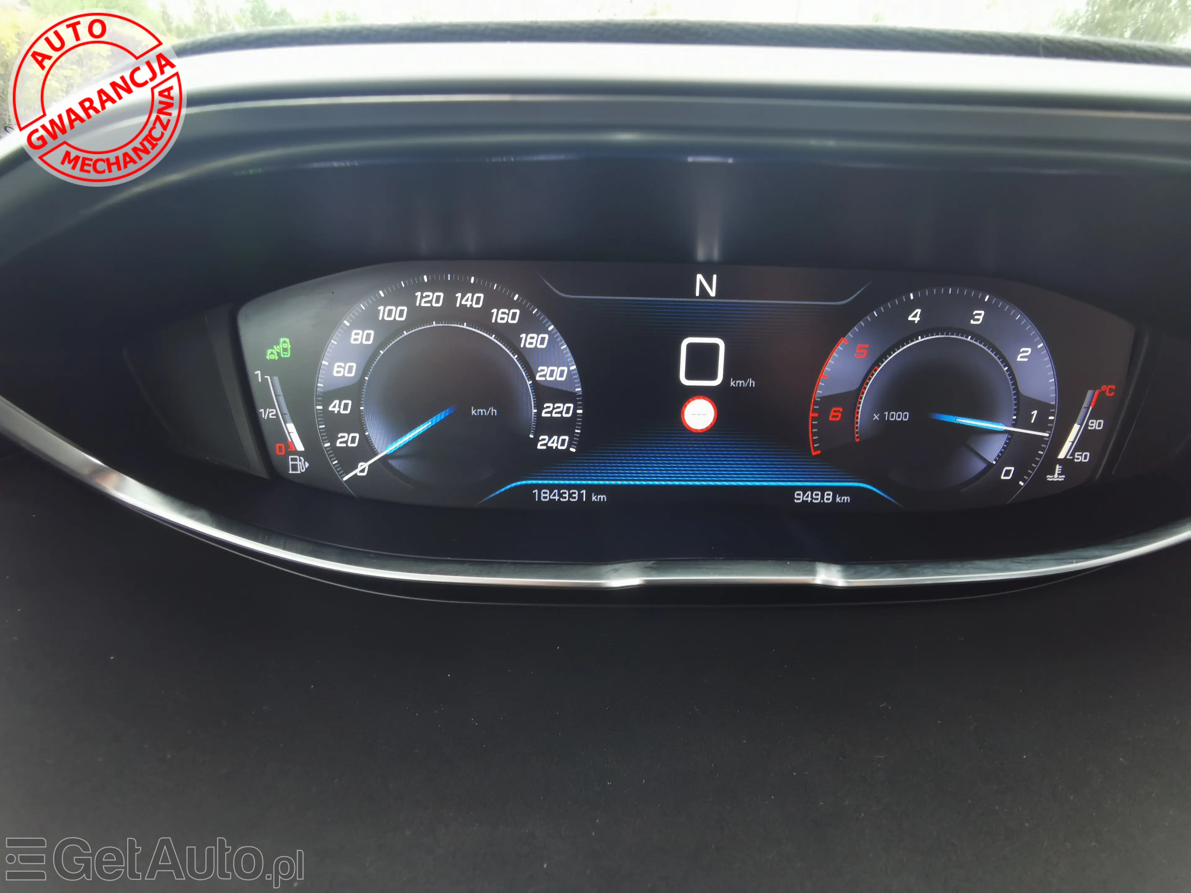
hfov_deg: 79.0
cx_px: 596
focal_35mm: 21
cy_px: 446
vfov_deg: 63.4
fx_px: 723
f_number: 2.2
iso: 80
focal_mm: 2.35
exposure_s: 1/50
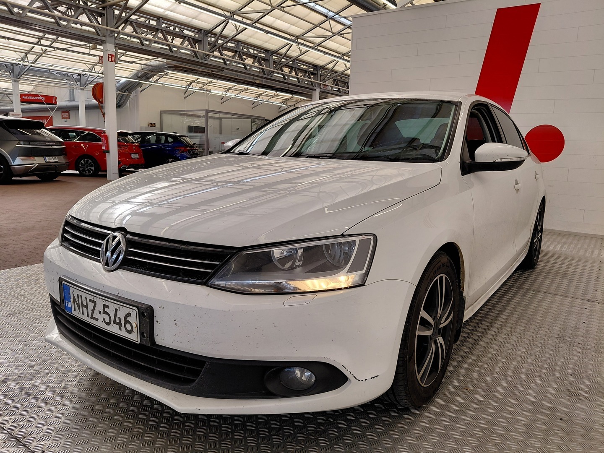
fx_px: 436
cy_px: 226
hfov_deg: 69.4
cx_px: 302
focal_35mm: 25
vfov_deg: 54.9
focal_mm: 4.69
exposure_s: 1/424
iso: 50
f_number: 1.8
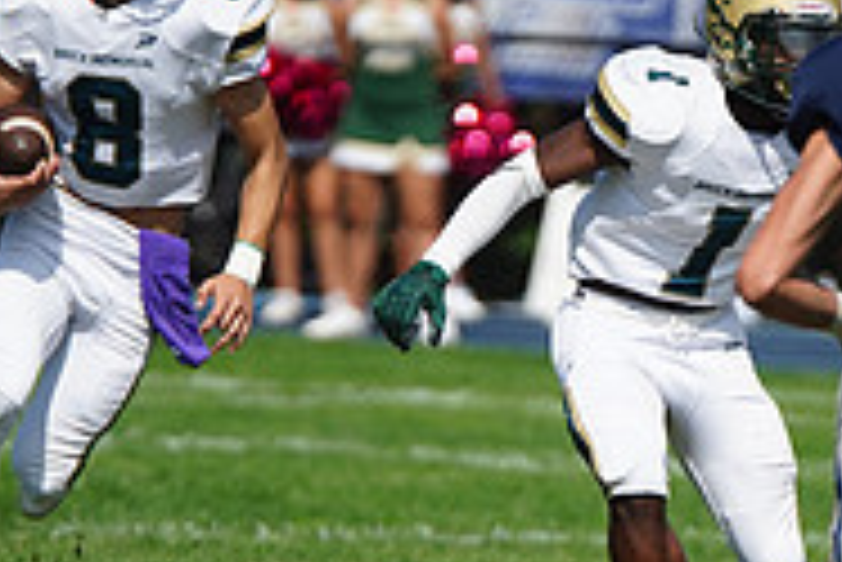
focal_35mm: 810
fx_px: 18959
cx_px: 644
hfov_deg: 2.5
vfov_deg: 1.7
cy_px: 308
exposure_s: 1/8000
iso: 400
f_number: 2.8
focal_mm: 261
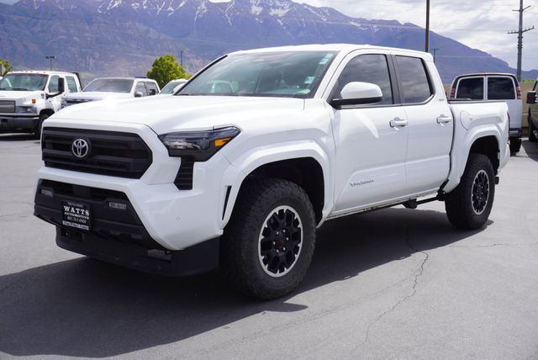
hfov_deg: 46.4
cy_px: 180
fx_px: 628
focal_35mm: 42
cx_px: 269
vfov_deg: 32.0
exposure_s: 1/200
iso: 100
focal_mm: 28
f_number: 9
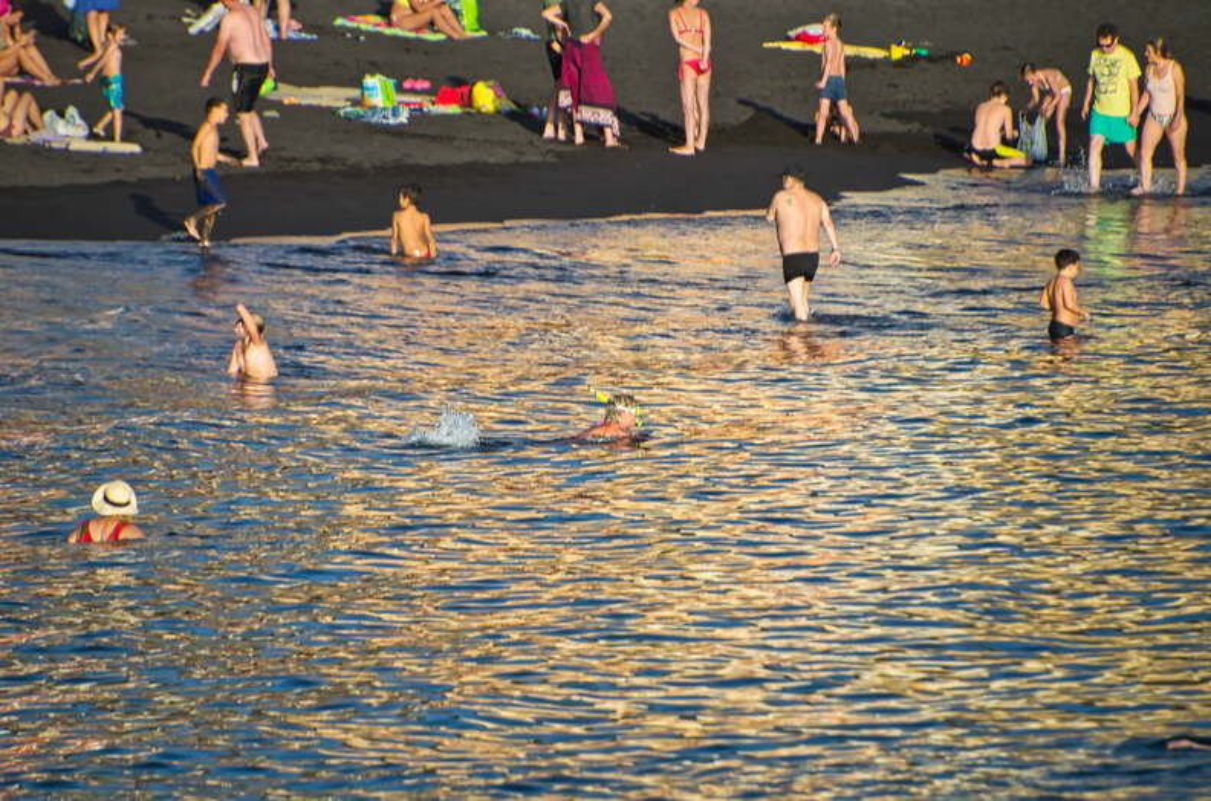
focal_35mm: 450
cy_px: 400
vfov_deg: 3.0
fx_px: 15101
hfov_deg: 4.6
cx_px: 606
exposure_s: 1/500
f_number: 5.6
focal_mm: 300
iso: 125
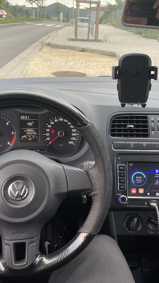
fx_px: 285
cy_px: 142
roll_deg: -3.9
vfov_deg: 52.8
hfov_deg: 31.1
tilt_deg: -22.4
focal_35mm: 38
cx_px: 96
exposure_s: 1/120
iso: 125
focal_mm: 4.2
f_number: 1.6
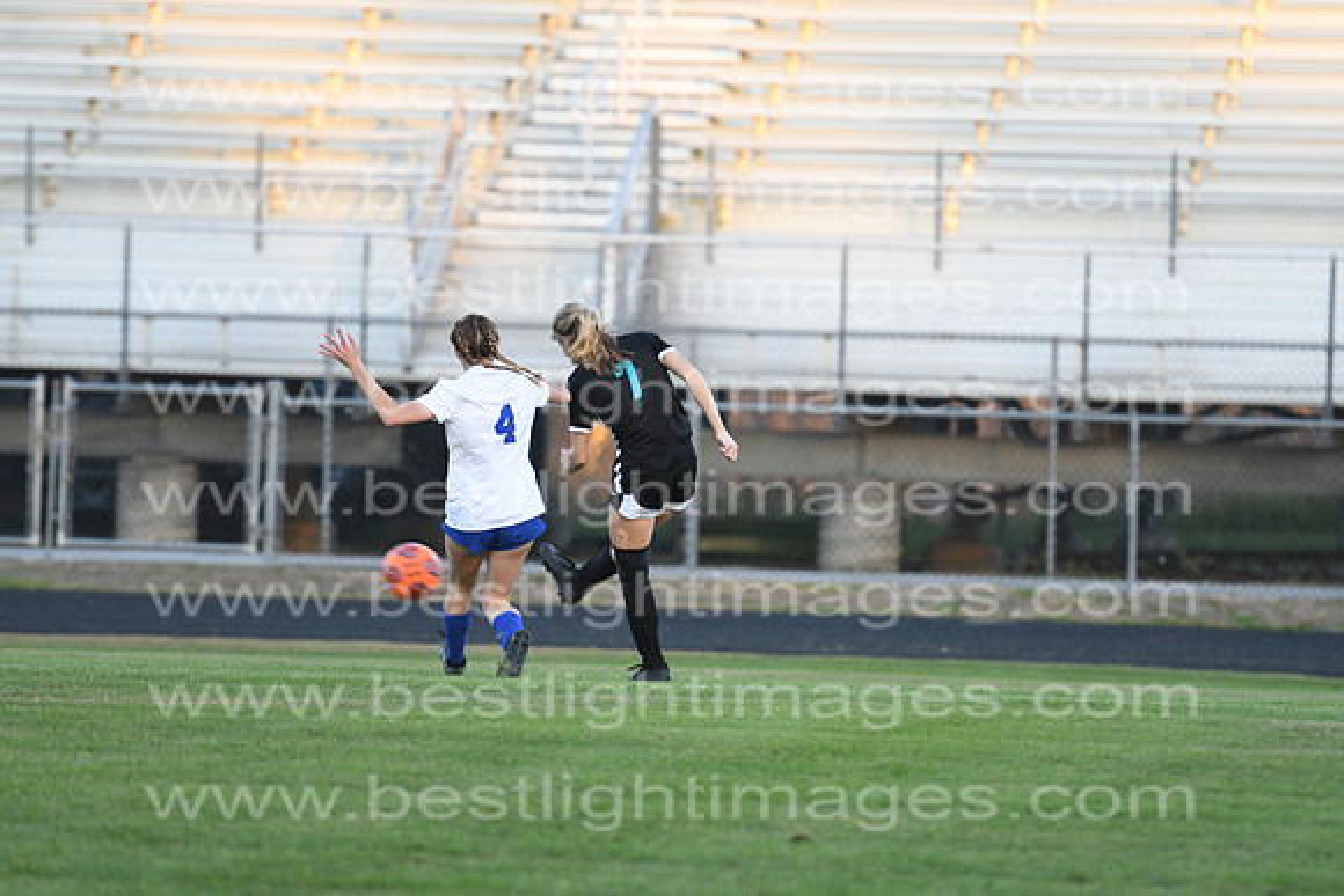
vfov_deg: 4.6
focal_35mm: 300
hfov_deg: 6.9
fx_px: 11202
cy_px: 448
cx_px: 672
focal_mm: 200
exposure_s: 1/800
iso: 640
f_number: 2.8
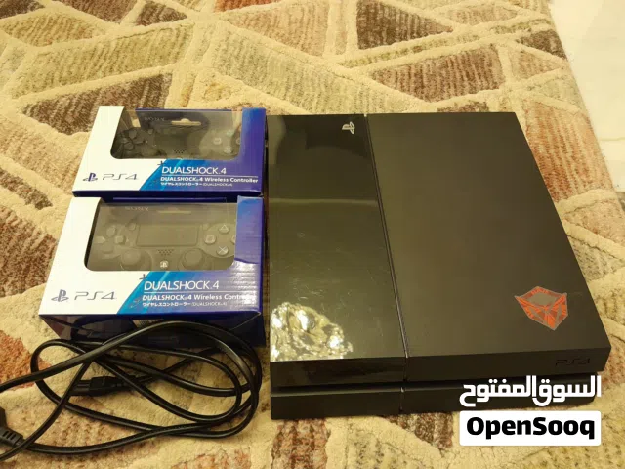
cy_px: 234
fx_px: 469
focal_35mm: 26
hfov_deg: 67.3
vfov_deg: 53.1
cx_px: 312
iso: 400
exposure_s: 1/25
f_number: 1.8
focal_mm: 3.98
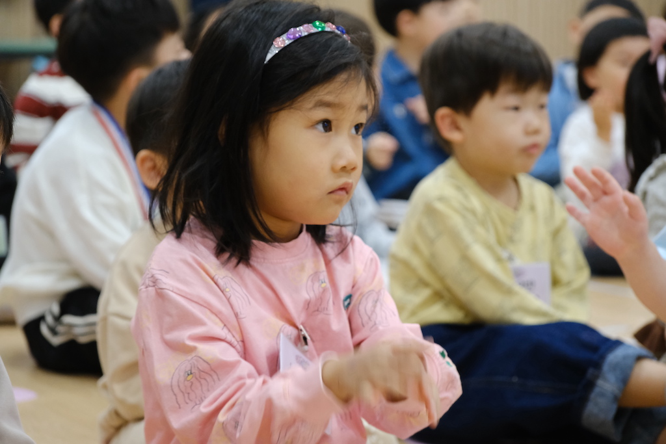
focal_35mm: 105
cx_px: 333
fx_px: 1943
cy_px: 222
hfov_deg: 19.5
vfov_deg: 13.0
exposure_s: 1/125
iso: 3200
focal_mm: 70
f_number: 4
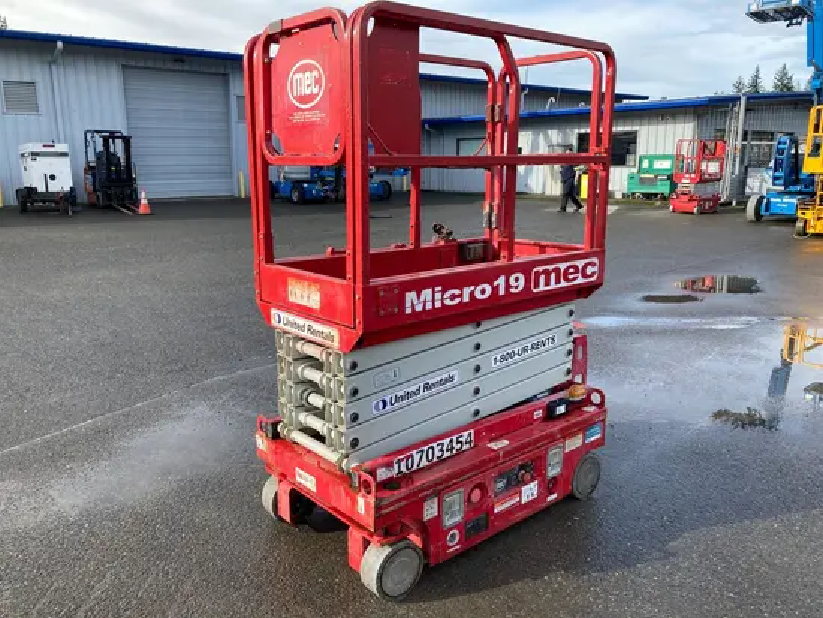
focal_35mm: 28
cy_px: 309
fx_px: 666
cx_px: 412
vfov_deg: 49.8
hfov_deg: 63.4
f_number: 1.8
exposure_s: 1/495
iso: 20
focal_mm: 3.99
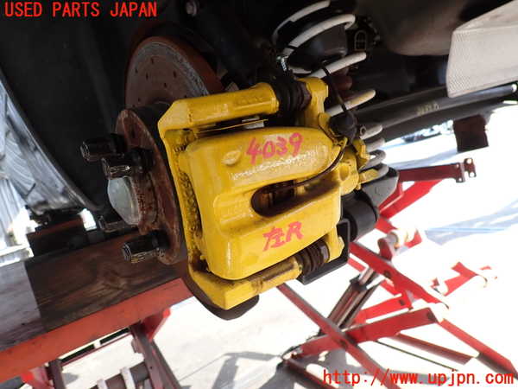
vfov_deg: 54.9
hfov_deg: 69.4
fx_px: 374
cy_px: 194
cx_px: 259
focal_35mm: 25
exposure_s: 1/100
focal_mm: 4.5
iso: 100
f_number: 2.8
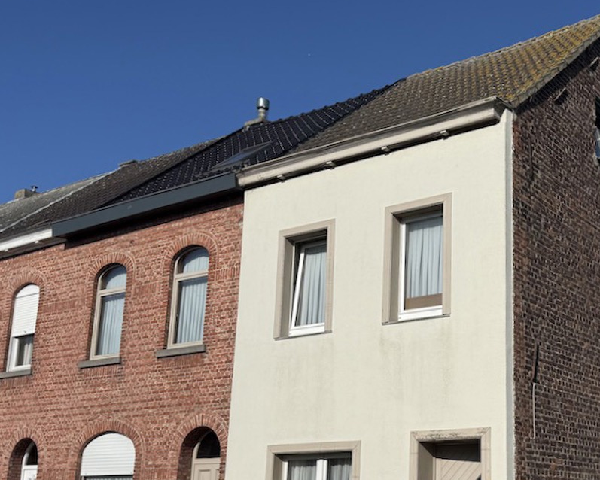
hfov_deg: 38.4
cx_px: 458
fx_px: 835
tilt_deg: +13.3
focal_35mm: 47
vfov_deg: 31.9
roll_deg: -1.8
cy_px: 308
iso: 80
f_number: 1.78
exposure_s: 1/10309
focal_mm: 6.76
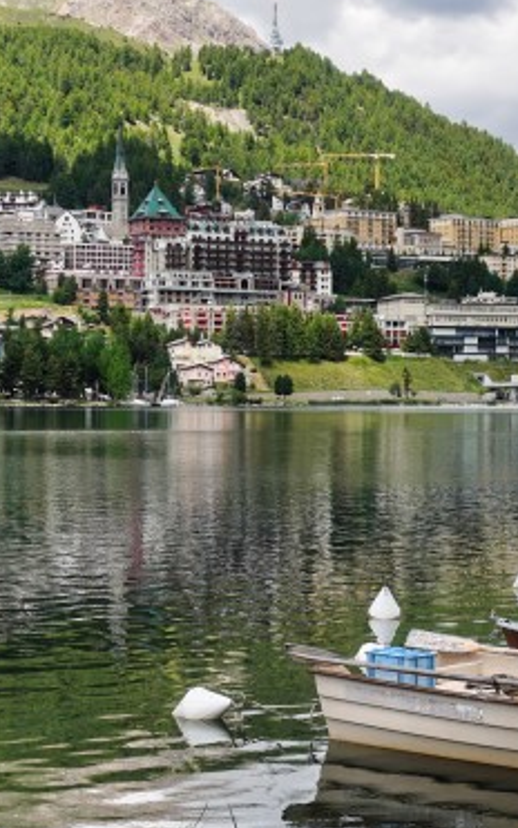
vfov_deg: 24.1
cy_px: 393
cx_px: 346
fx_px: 1942
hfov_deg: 15.2
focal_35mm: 86
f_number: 9
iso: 100
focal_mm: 29
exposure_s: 1/125
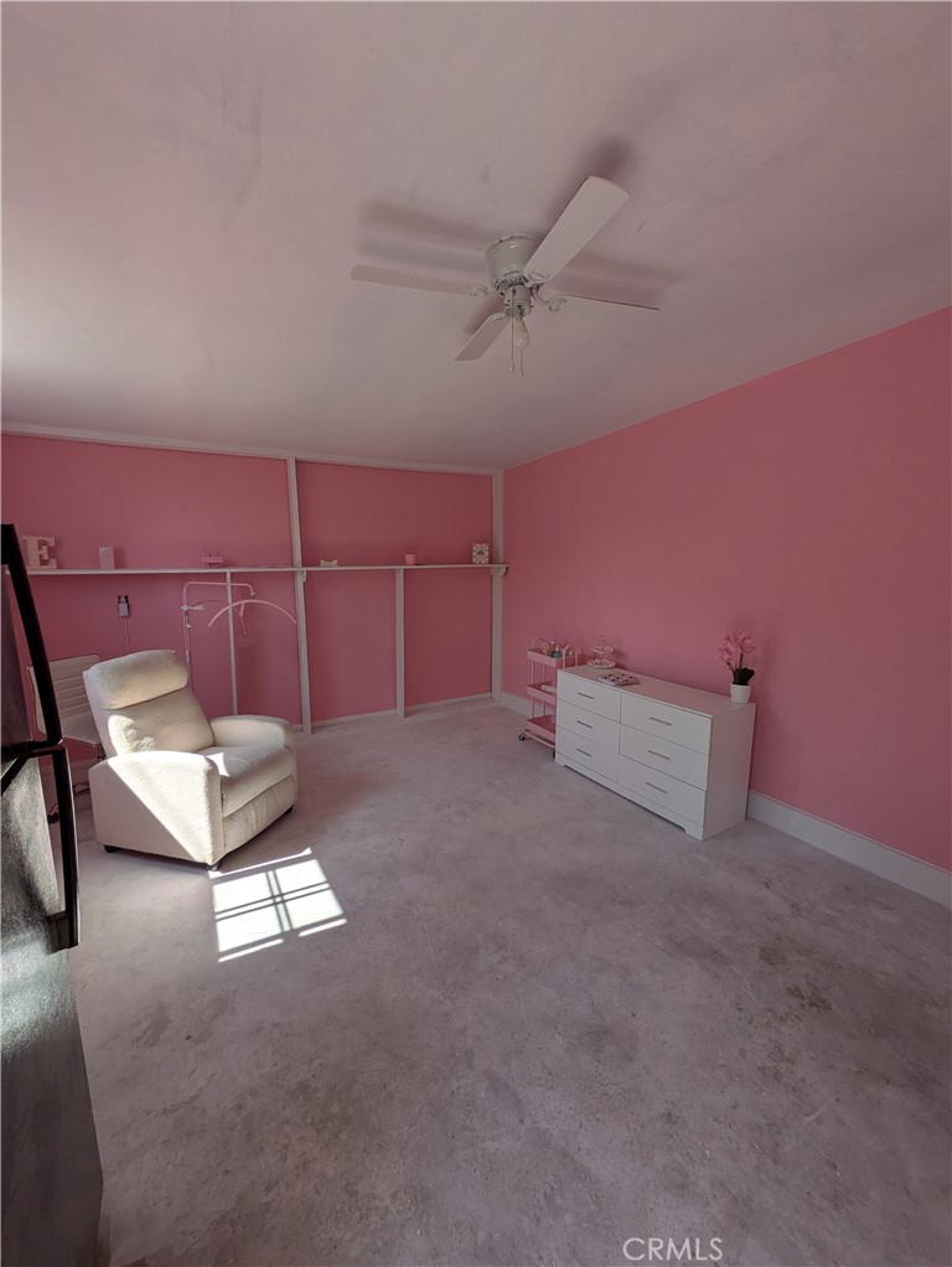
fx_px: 513
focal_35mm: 14
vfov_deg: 102.0
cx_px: 476
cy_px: 634
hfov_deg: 85.7
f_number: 2.2
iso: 46
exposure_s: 1/708
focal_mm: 1.83
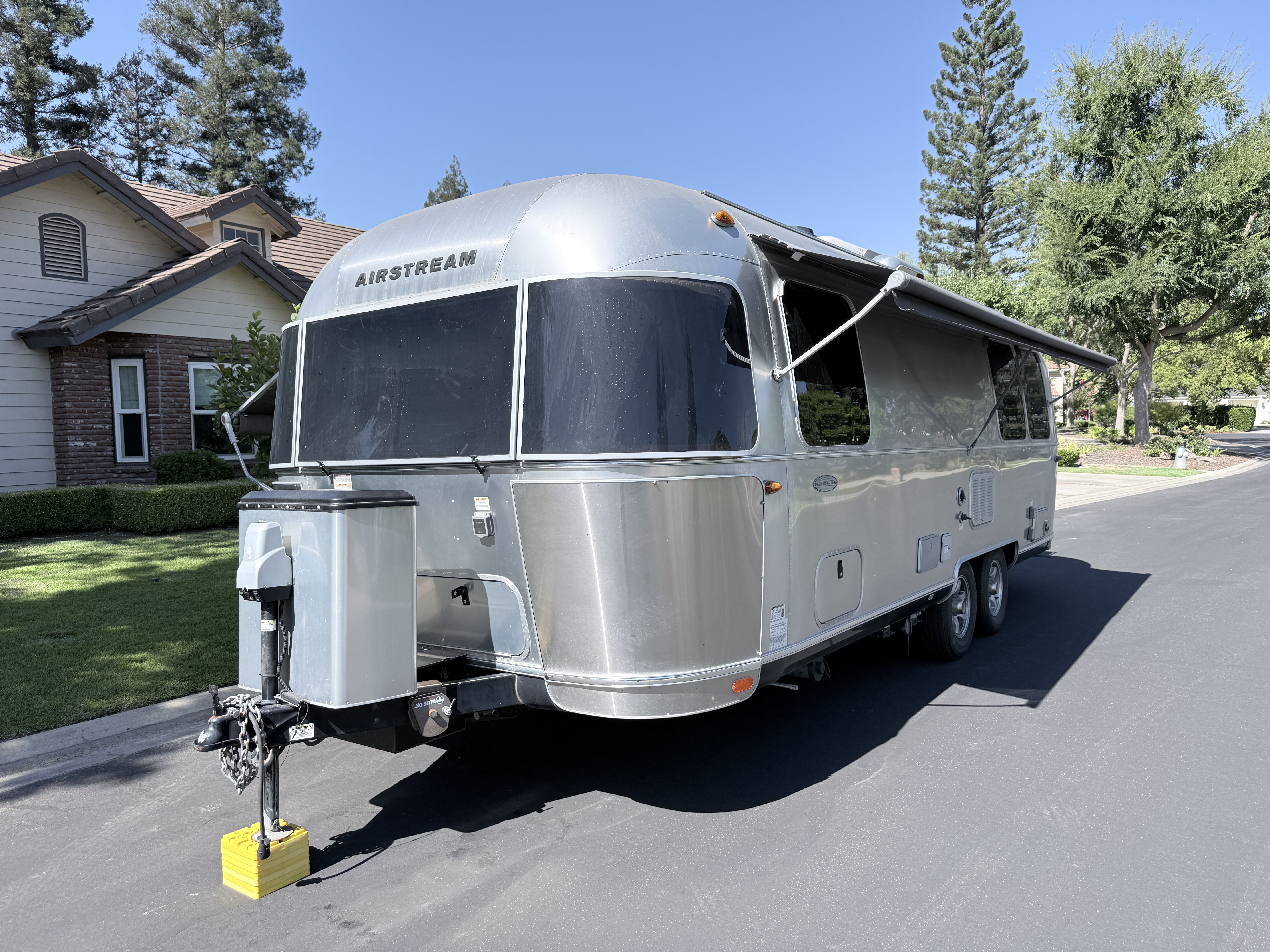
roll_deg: +0.7
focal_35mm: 24
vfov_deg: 56.8
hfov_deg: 71.6
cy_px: 476
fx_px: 881
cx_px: 635
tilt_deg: -3.2
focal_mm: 6.76
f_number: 1.78
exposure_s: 1/2703
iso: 80
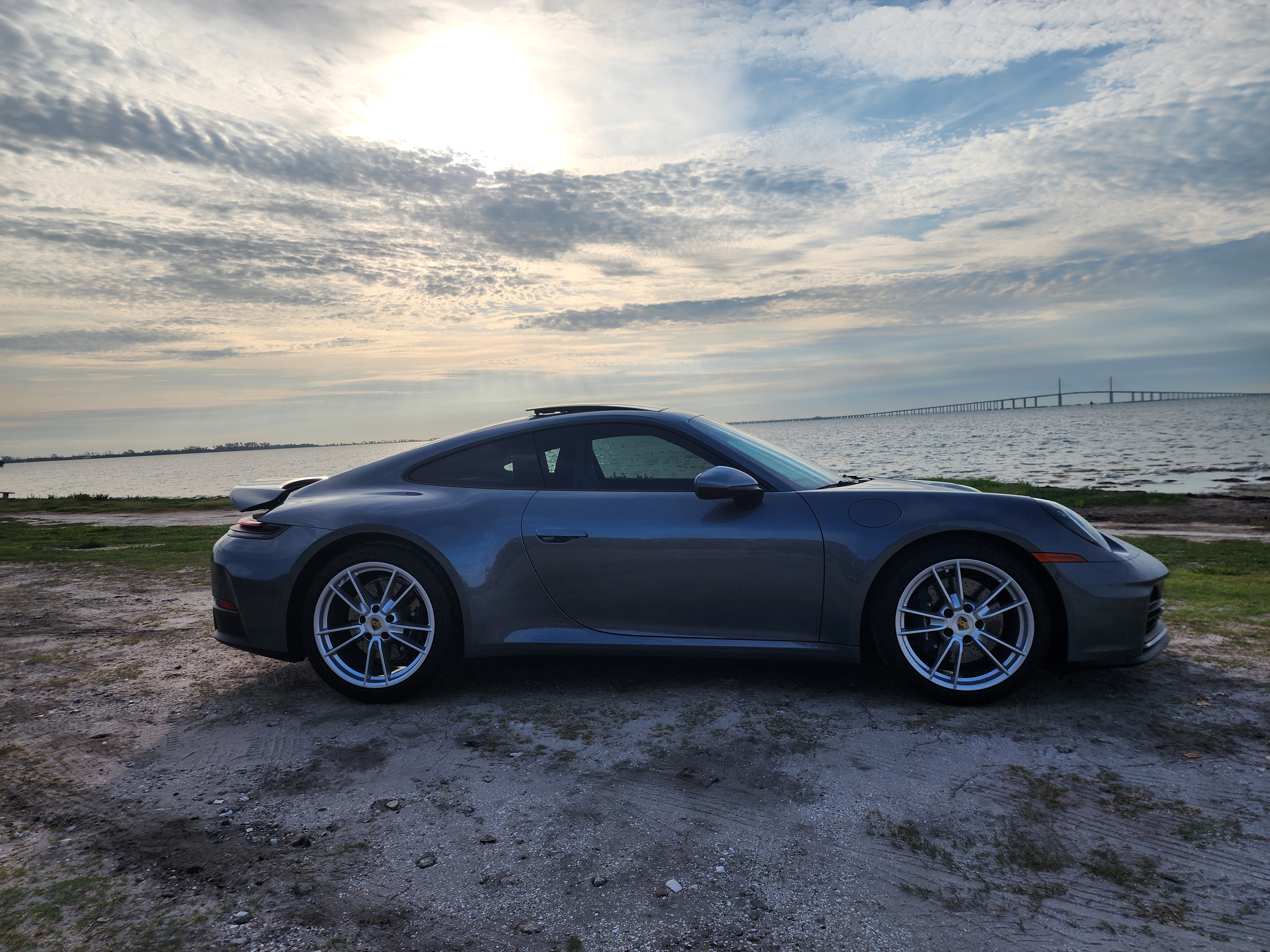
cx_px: 635
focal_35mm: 23
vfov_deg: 58.9
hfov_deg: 73.9
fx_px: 844
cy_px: 476
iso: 12
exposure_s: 1/1973
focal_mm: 6.4
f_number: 1.8
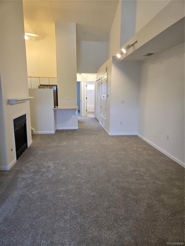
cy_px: 123
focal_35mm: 23
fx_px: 164
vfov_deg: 73.9
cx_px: 92
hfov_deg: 58.9
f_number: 1.8
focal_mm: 5.4
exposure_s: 1/120
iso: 250
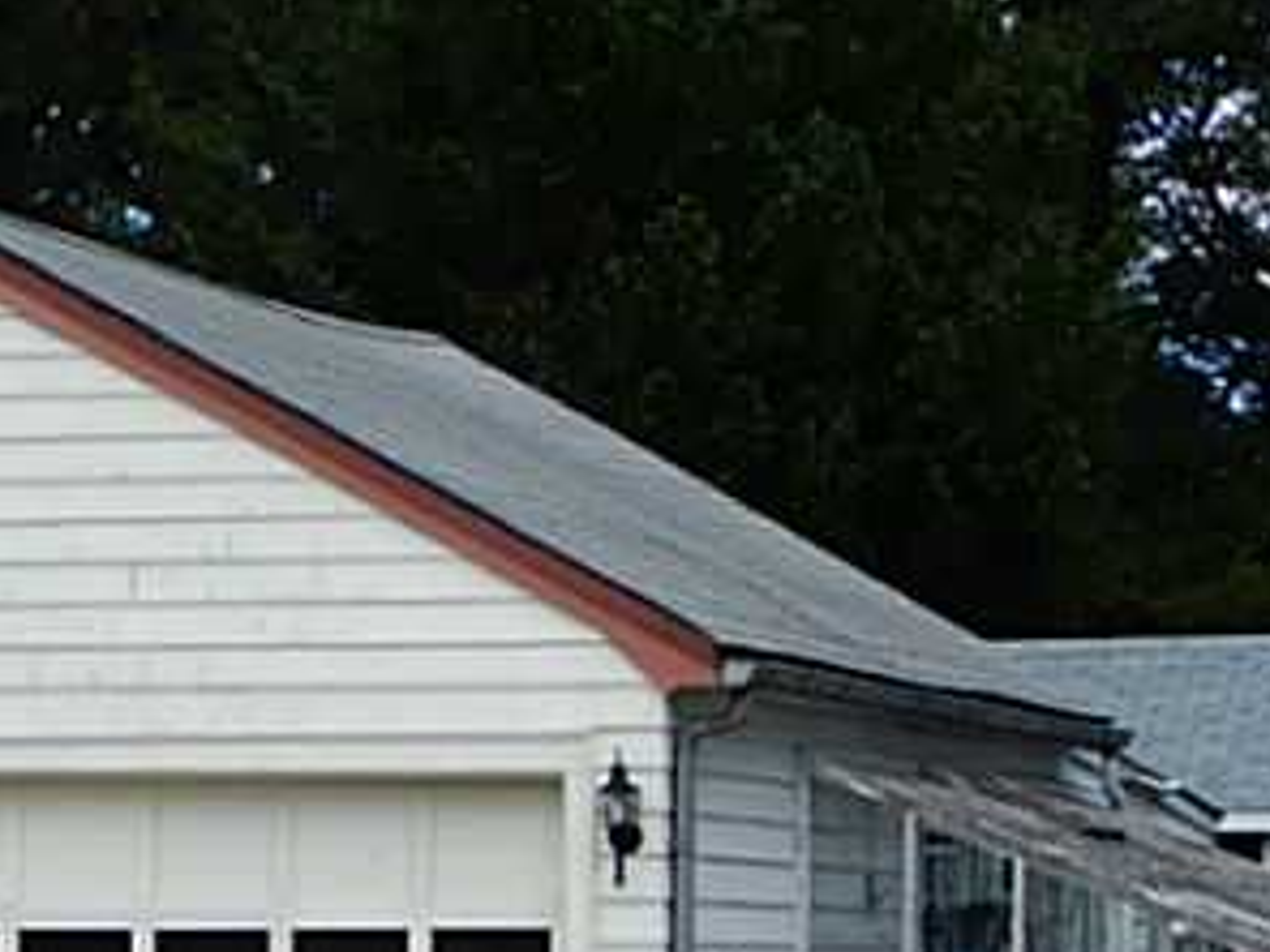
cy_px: 583
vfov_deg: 9.0
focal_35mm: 165
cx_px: 335
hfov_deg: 11.9
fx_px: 6054
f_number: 4
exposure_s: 1/400
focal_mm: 10.9
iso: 125
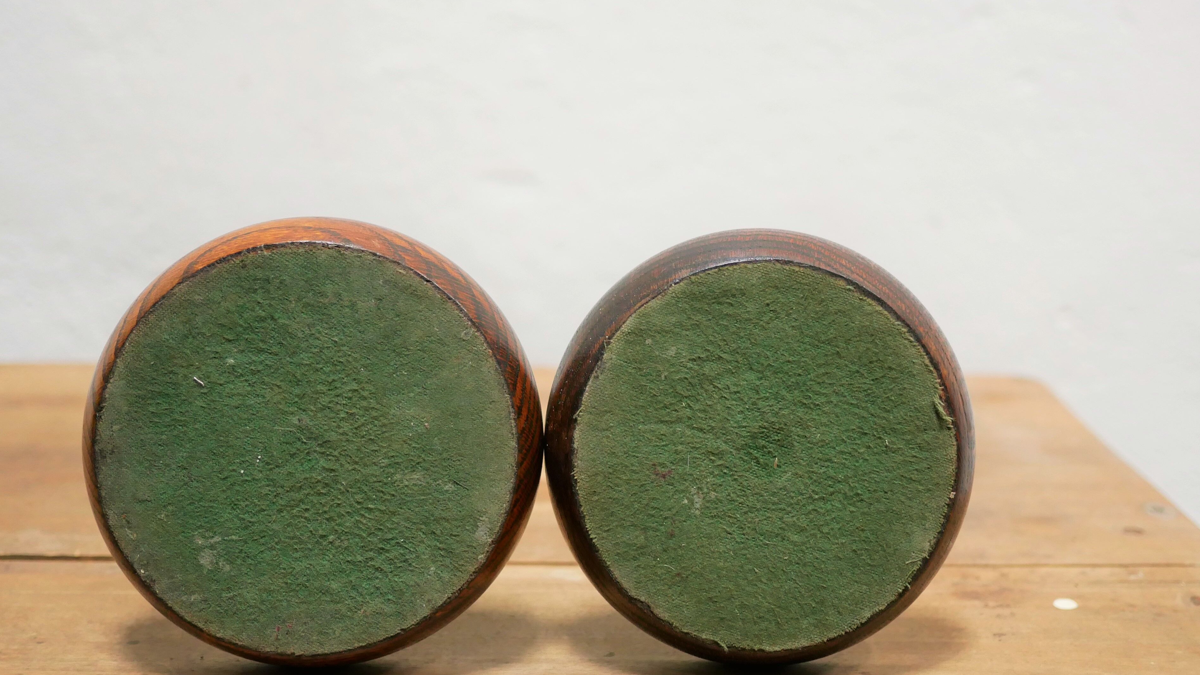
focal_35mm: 53
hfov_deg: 39.2
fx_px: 1687
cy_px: 270
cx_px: 622
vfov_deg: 22.6
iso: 800
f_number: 1.7
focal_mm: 20
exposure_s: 1/60
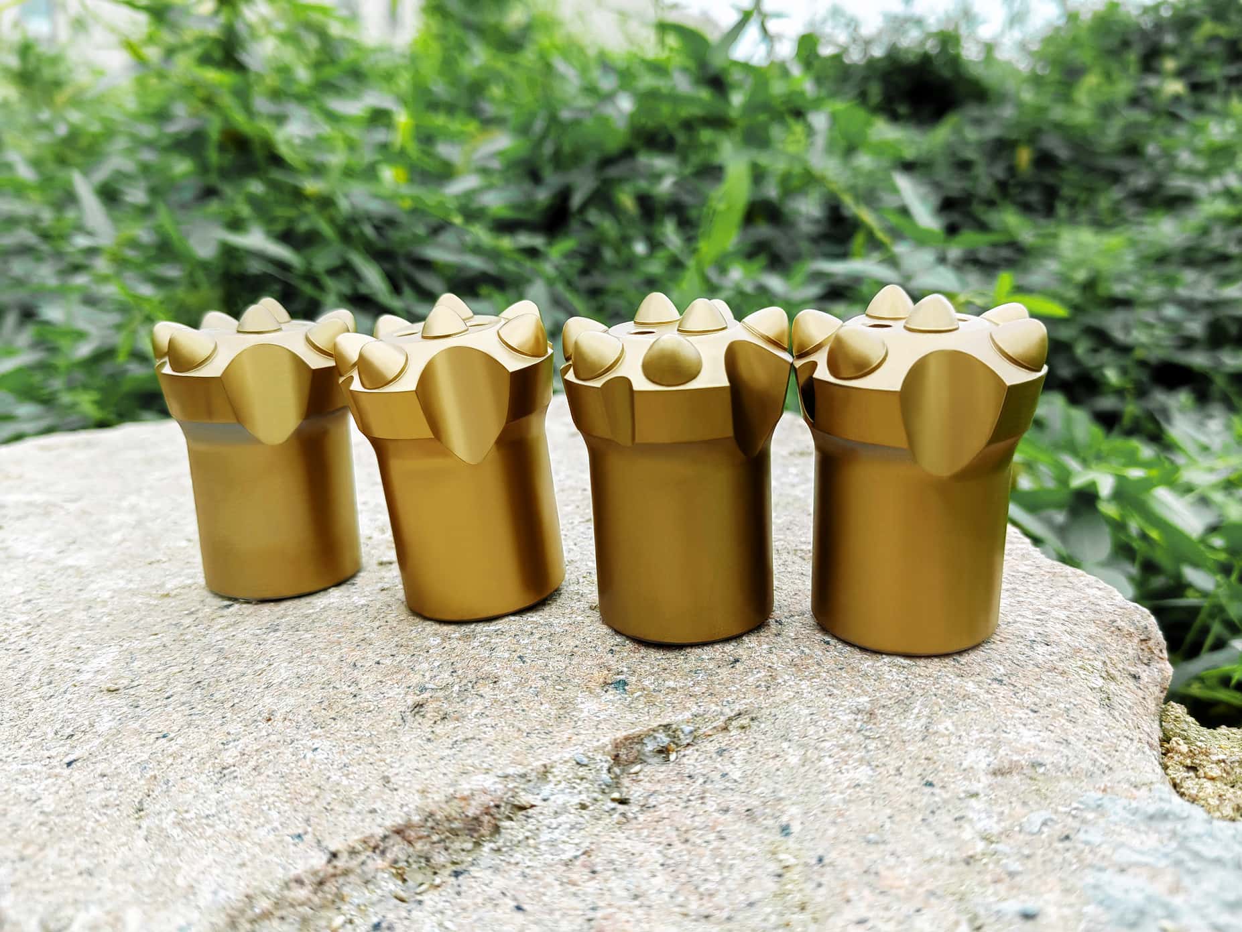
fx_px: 969
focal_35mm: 27
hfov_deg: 65.3
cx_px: 621
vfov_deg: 51.4
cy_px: 466
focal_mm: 5.52
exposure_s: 1/997
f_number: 1.9
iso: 50
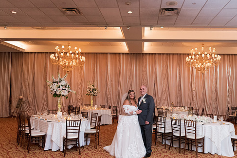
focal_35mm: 31
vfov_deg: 42.2
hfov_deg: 60.0
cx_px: 139
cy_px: 88
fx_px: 204
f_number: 2.8
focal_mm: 26
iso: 2000
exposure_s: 1/100
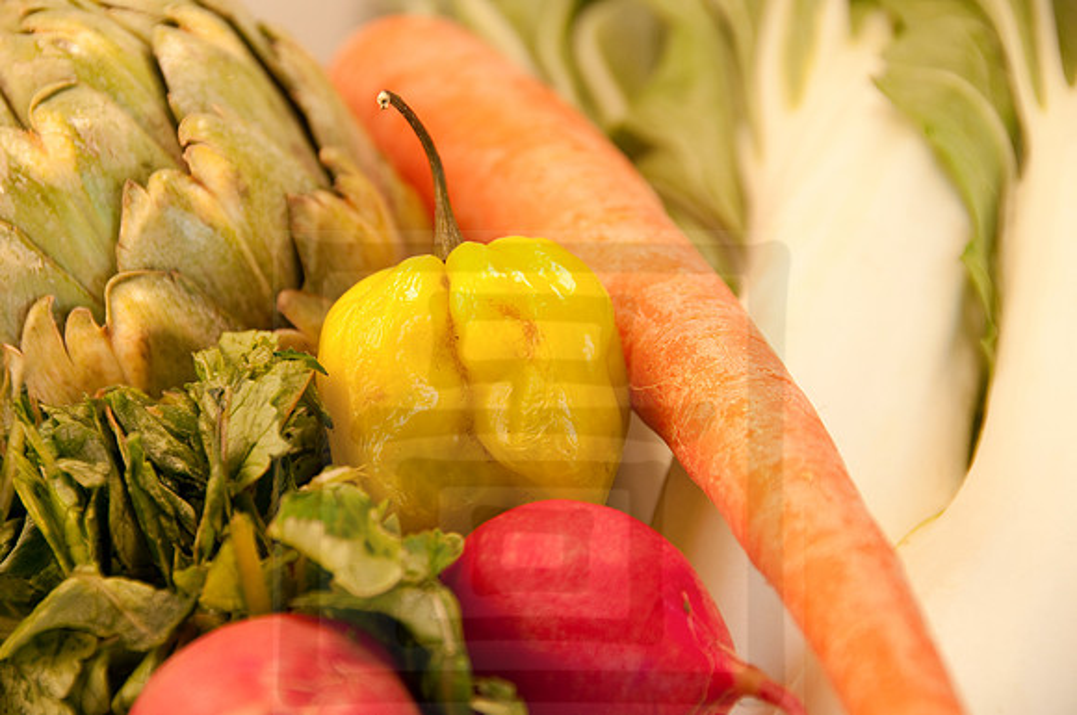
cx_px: 538
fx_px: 5377
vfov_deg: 7.6
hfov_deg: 11.4
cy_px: 358
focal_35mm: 180
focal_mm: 120
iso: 200
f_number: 7.1
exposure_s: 1/200
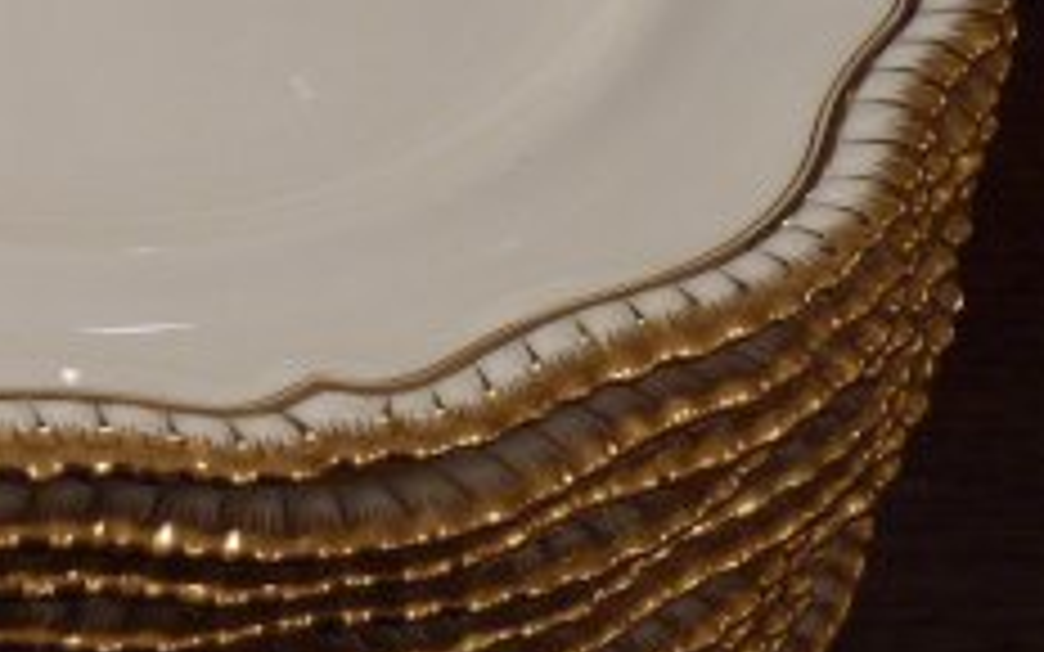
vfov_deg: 11.3
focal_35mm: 115
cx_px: -22
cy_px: 36
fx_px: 3272
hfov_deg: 17.7
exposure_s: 1/30
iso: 200
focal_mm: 6.9
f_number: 3.7
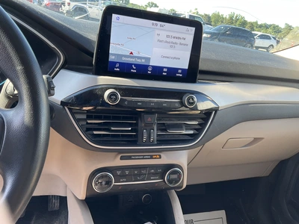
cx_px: 150
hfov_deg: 61.7
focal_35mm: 29
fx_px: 250
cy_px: 112
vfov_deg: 48.2
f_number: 1.8
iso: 32
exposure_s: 1/122
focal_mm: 3
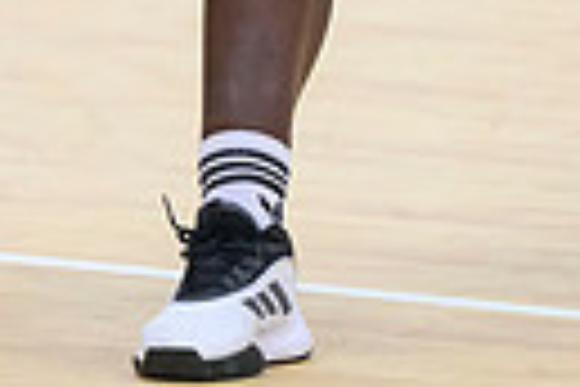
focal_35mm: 1006
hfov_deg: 2.0
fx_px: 16207
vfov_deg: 1.4
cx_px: 98
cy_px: -513
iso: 4000
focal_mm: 165
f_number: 3.2
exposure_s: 1/1000
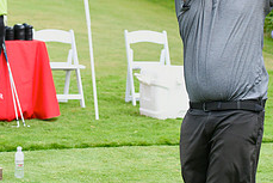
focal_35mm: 177
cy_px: 59
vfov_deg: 7.8
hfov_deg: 11.6
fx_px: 1343
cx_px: 93
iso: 400
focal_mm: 70
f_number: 4.5
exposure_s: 1/1000
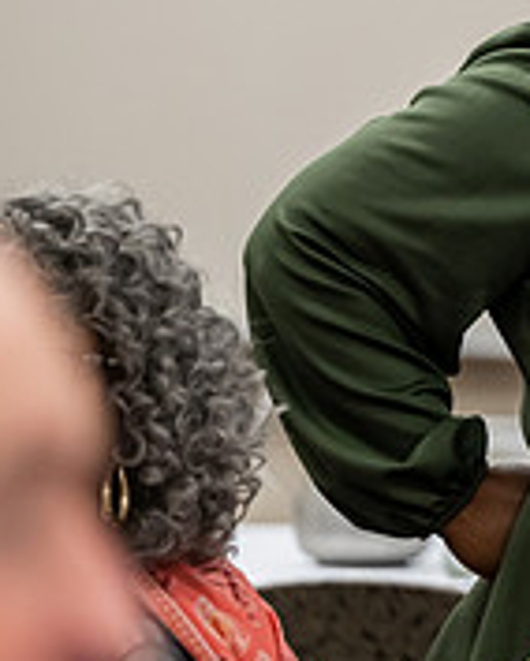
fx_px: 9630
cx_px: 970
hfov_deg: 3.1
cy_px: 151
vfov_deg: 3.9
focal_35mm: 492
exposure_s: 1/200
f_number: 2.8
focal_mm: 160
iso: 2000
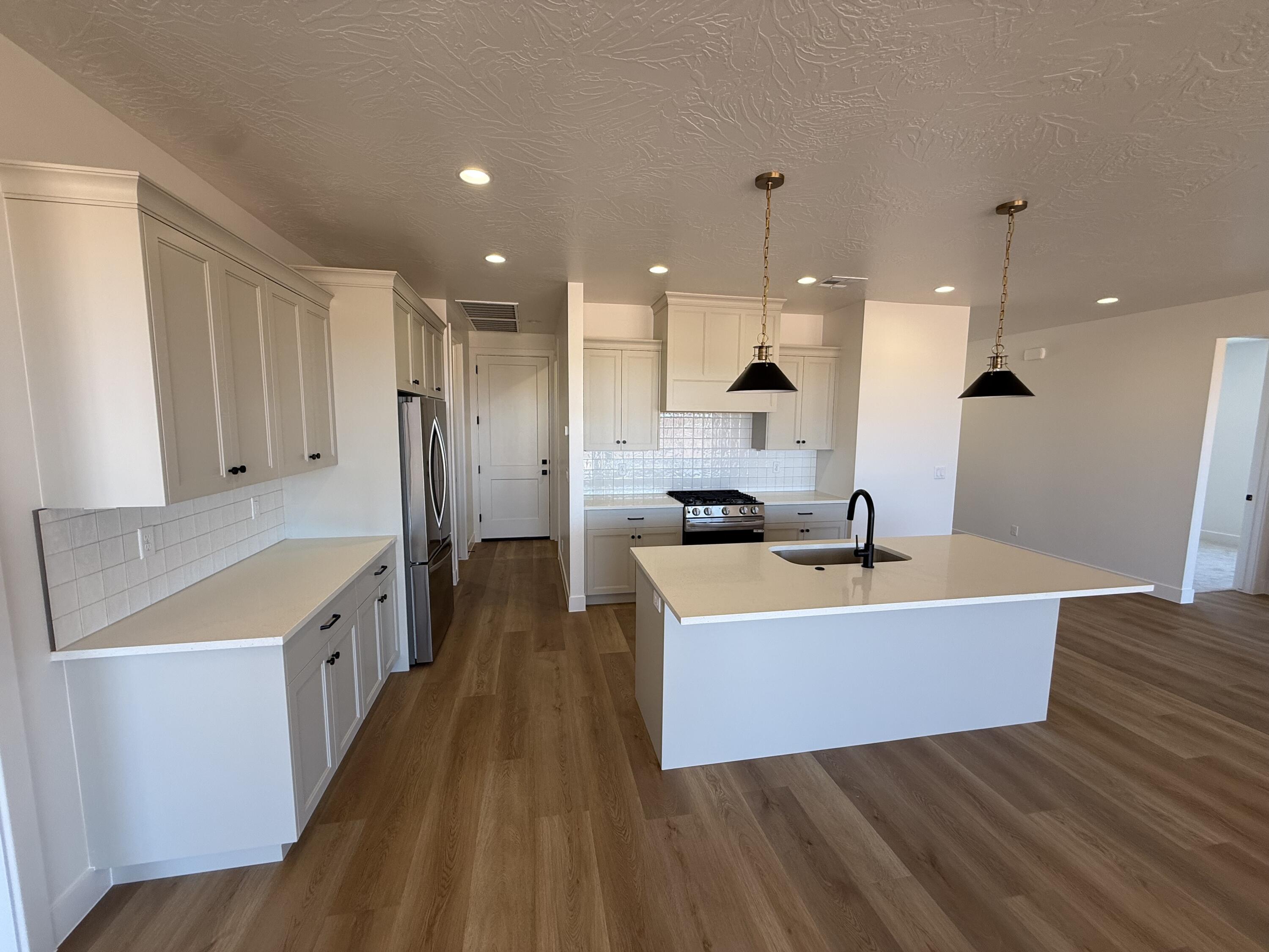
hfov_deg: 102.1
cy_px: 476
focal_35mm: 14
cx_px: 634
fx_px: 513
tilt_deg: -6.8
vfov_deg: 85.7
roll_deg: -0.8
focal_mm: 2.22
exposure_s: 1/120
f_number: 2.2
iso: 80
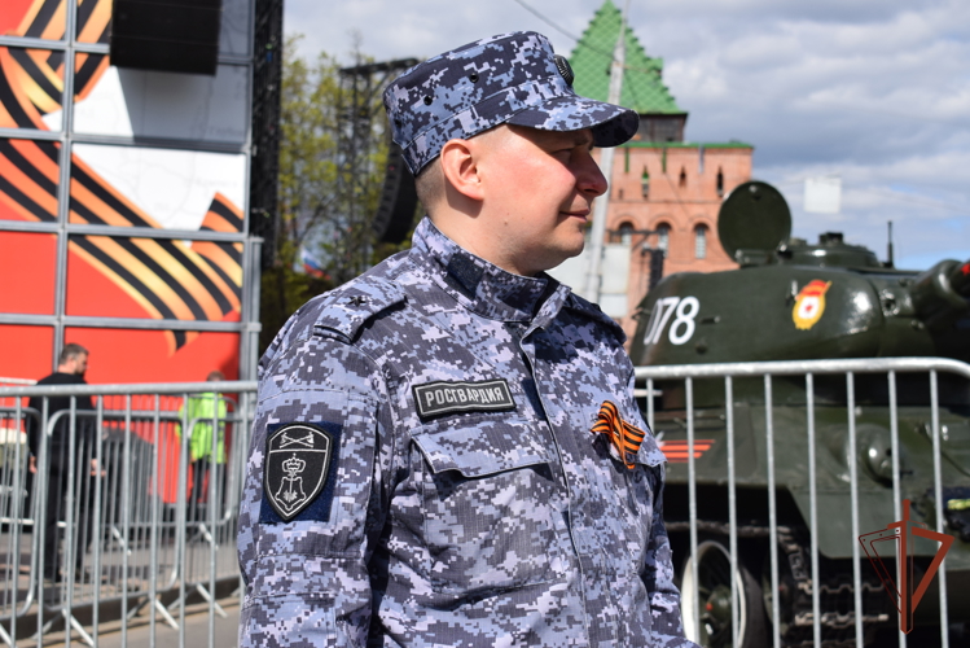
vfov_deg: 23.8
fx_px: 1536
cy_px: 324
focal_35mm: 57
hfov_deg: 35.0
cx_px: 485
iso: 400
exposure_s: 1/1600
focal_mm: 38
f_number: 7.1
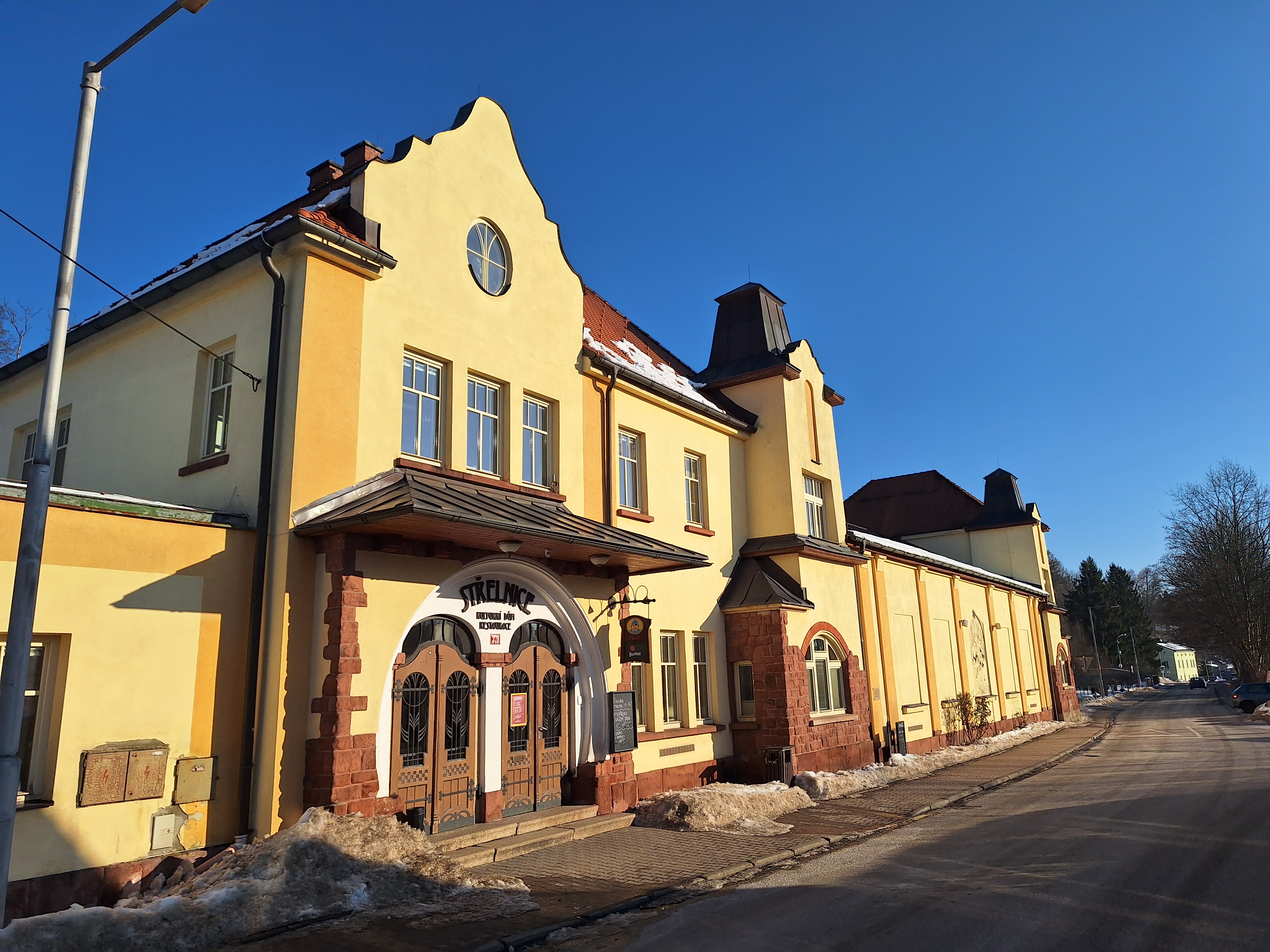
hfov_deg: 73.9
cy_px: 476
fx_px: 844
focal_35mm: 23
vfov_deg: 58.9
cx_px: 635
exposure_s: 1/3968
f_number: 1.8
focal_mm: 5.54
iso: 40
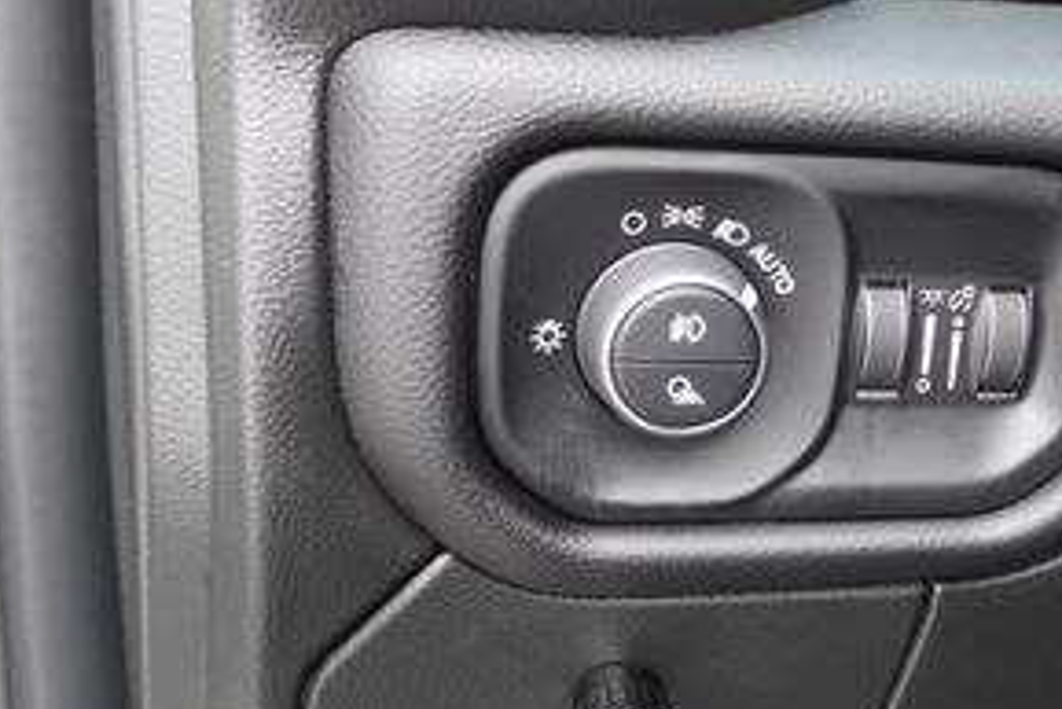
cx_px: 1003
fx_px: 1863
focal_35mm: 63
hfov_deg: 30.1
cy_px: 485
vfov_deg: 21.5
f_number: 4
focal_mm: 19
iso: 250
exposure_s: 1/60
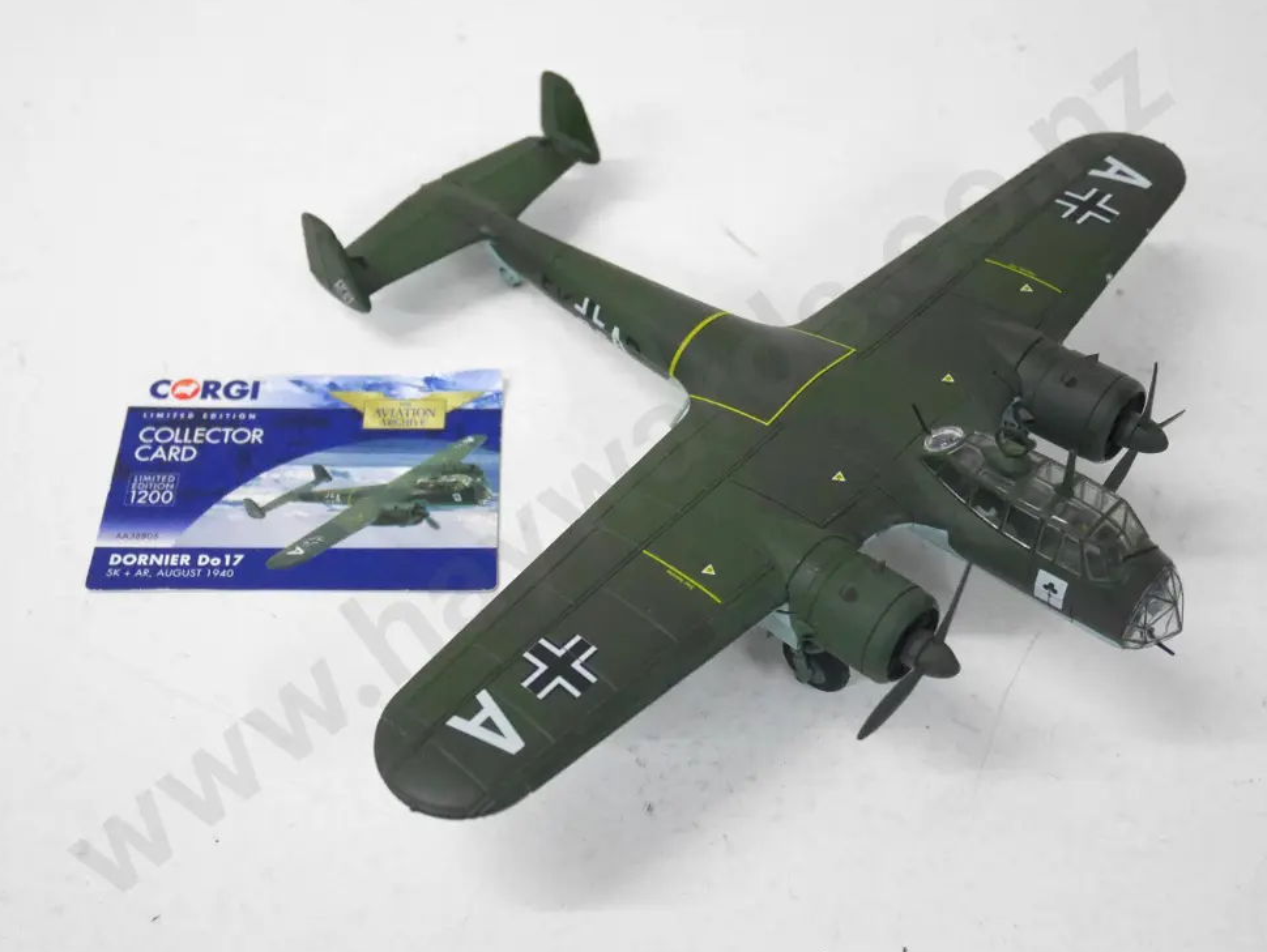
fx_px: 1392
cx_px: 619
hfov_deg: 48.9
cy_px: 476
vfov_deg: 37.8
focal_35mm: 38
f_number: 4.2
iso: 3200
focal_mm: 18
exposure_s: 1/400
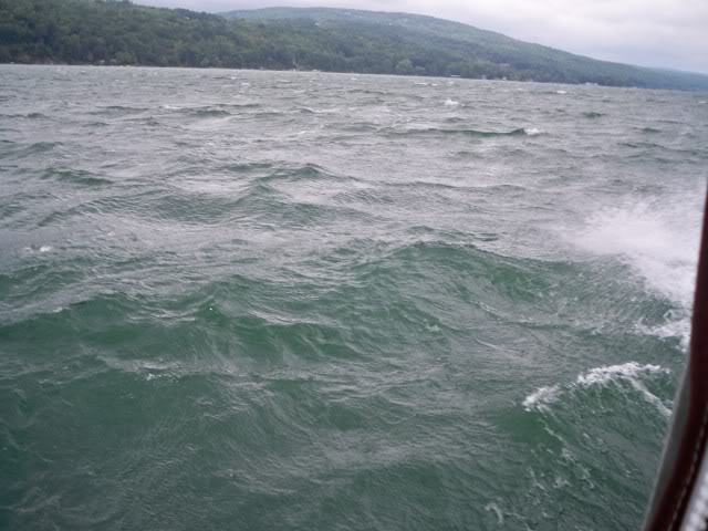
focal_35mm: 35
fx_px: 716
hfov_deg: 52.6
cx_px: 354
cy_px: 266
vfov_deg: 40.7
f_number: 3.1
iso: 100
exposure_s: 1/100
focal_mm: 6.3
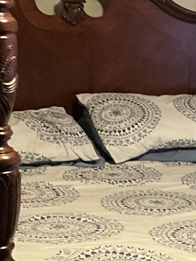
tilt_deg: -13.2
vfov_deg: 17.0
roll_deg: -3.2
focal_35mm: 115
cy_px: 188
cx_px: 265
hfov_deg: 12.4
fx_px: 868
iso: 500
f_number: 1.8
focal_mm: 3
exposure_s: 1/30
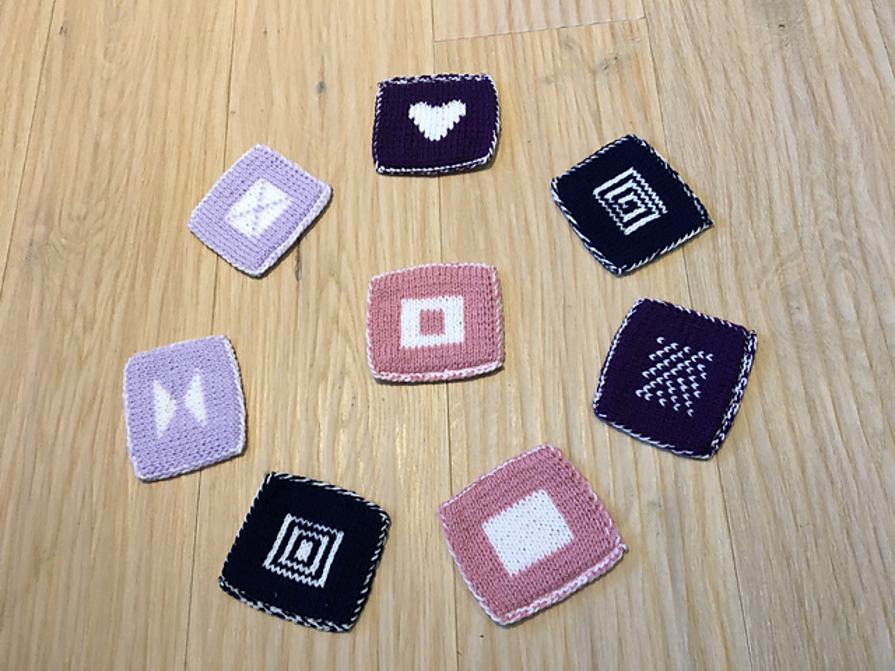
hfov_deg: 61.7
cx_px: 448
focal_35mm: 29
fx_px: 750
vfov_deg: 48.2
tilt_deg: -69.4
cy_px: 336
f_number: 2.2
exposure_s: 1/33
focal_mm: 4.15
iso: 125
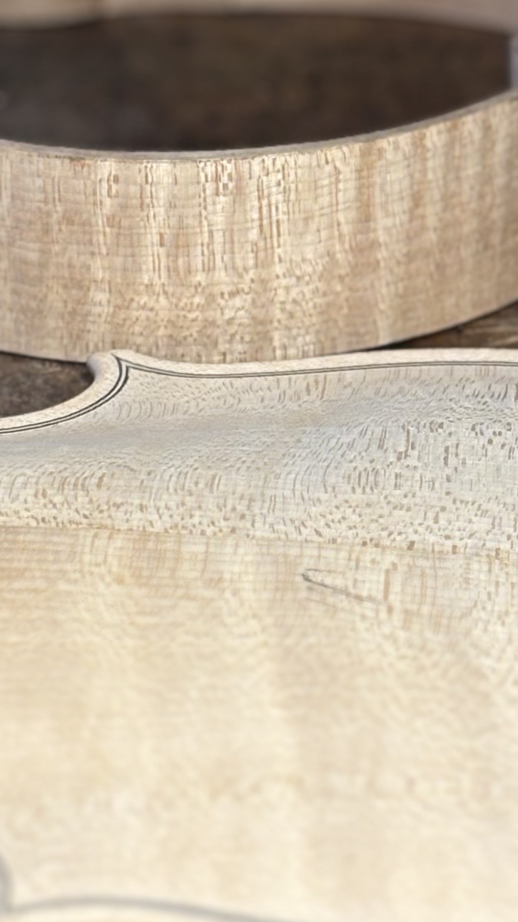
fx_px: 4323
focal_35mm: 177
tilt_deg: -24.1
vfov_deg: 12.2
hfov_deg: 6.9
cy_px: 335
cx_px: 258
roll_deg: +0.9
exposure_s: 1/100
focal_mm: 5.96
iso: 40
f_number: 1.6
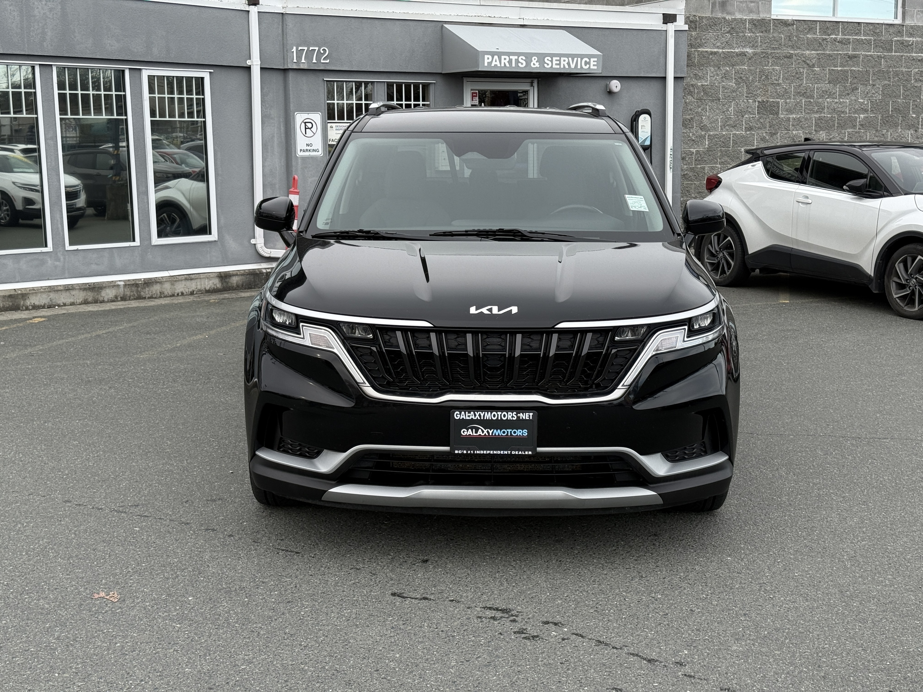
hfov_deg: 39.7
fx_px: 1280
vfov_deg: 30.3
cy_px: 346
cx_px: 462
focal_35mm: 48
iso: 64
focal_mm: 6.76
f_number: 1.78
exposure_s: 1/828
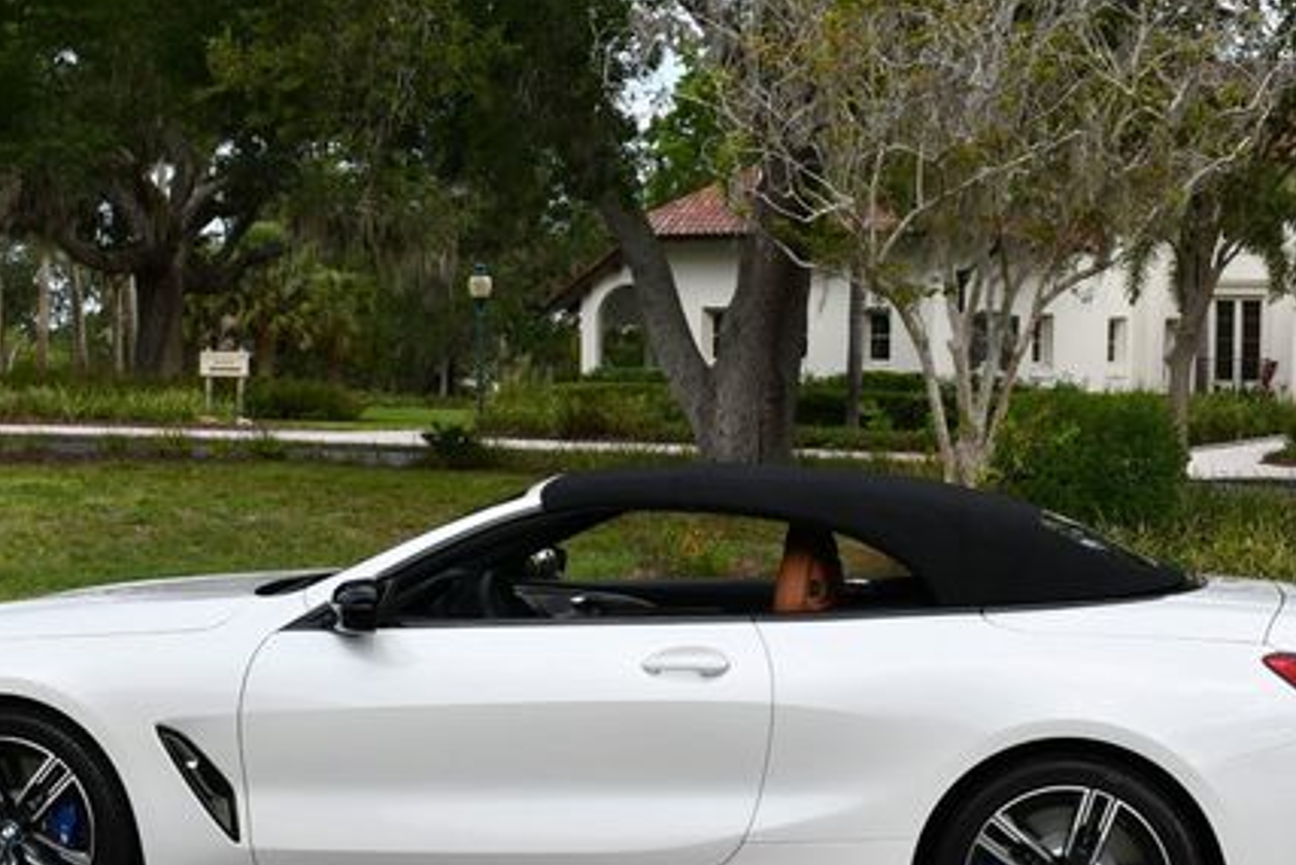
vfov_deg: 20.6
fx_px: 2377
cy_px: 525
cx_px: 668
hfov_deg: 30.5
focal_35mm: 66
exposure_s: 1/250
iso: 180
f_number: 8
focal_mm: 22
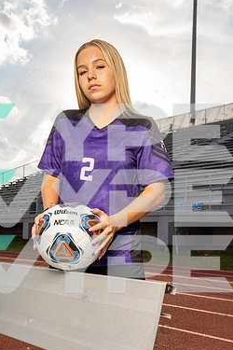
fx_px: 466
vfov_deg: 41.0
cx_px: 99
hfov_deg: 28.0
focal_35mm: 48
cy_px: 199
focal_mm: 40
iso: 250
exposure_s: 1/250
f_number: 11
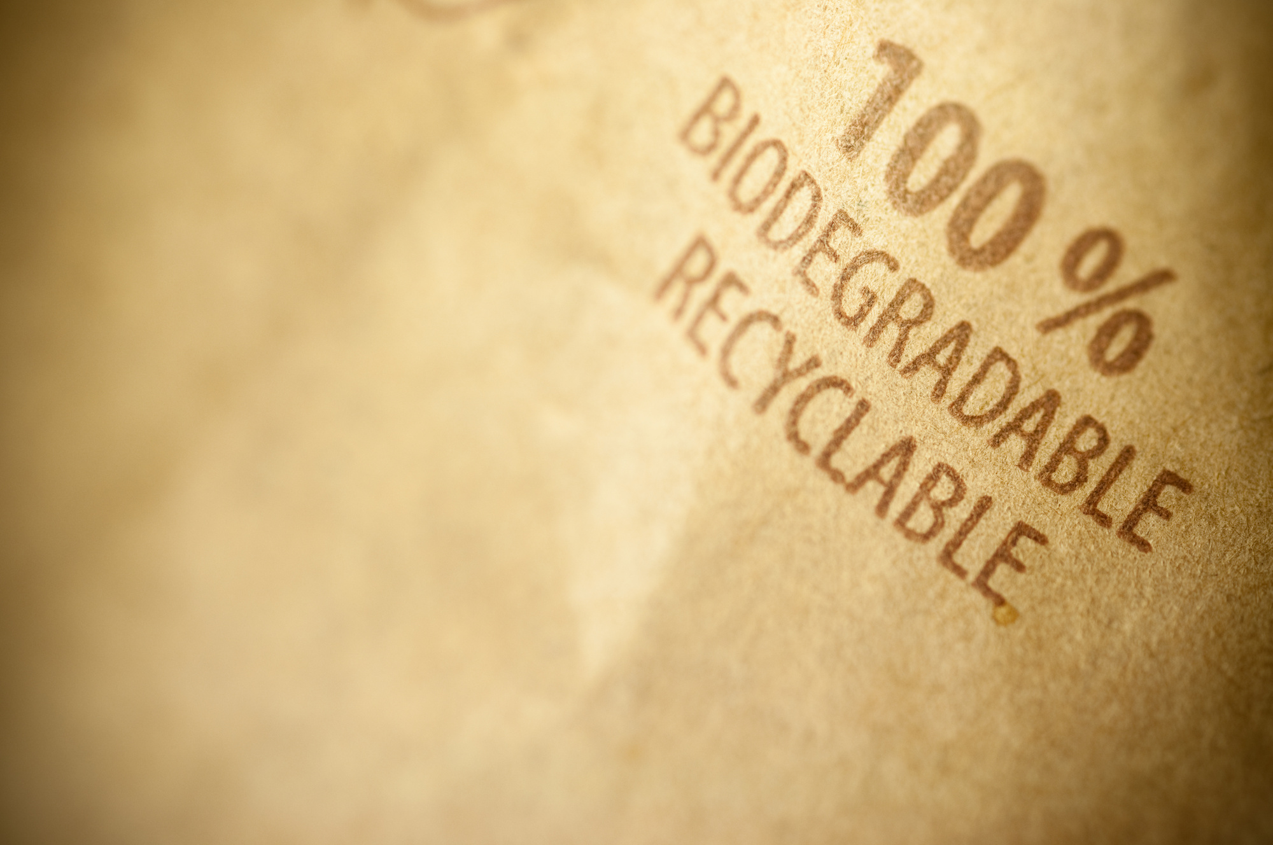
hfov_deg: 15.2
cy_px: 422
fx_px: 4768
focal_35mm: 135
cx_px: 636
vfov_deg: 10.1
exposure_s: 1/320
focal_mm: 90
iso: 200
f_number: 9
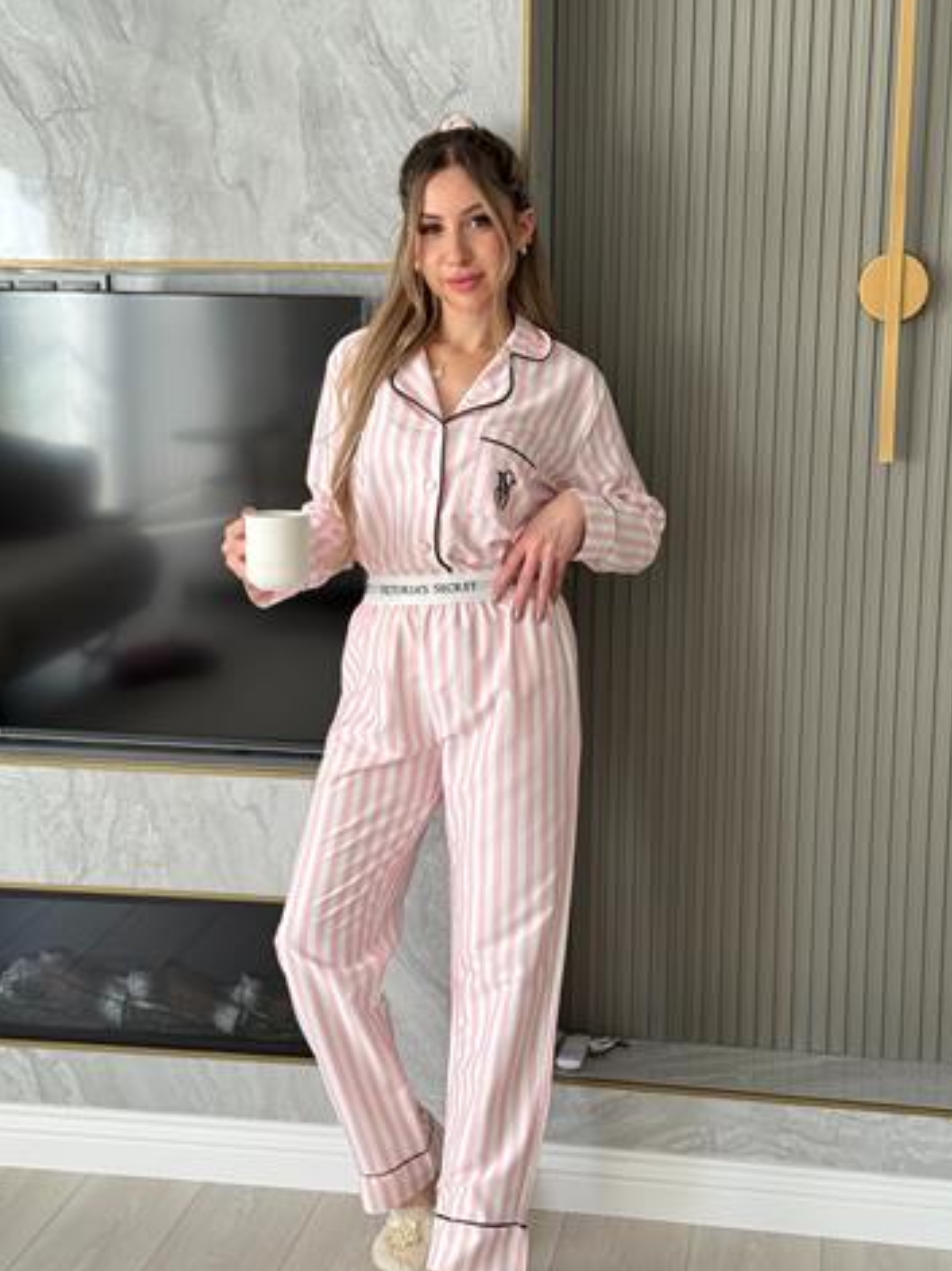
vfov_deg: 36.2
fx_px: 1944
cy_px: 658
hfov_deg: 27.5
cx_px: 480
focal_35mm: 53
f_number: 1.78
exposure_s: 1/229
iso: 100
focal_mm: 6.76
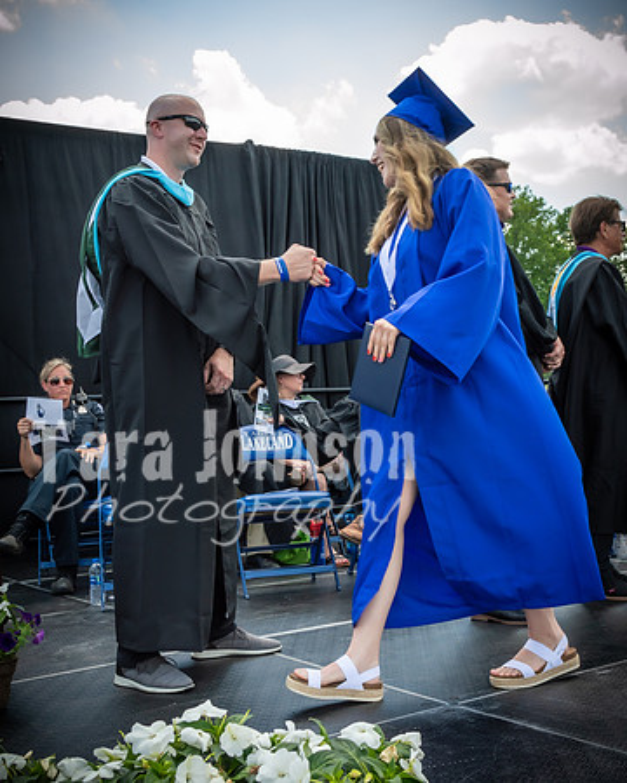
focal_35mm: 47
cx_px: 375
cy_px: 392
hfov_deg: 32.3
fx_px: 1079
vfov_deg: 39.9
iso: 200
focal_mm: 22
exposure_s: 1/200
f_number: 7.1
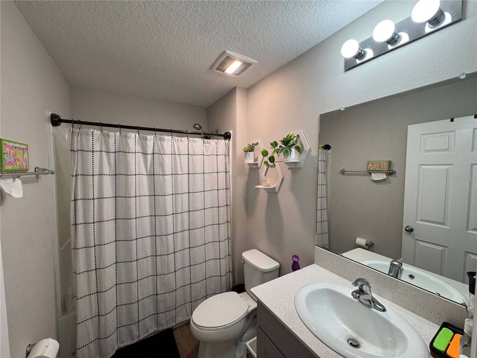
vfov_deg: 85.7
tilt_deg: -3.7
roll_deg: -0.1
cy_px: 179
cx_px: 238
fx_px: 193
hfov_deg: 102.1
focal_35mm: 14
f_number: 2.2
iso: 80
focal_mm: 2.22
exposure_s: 1/60
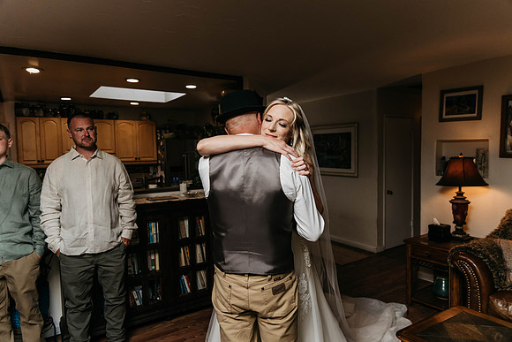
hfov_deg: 73.7
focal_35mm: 24
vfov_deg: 53.2
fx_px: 341
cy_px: 171
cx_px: 256
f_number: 2.8
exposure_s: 1/400
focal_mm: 24
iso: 1000
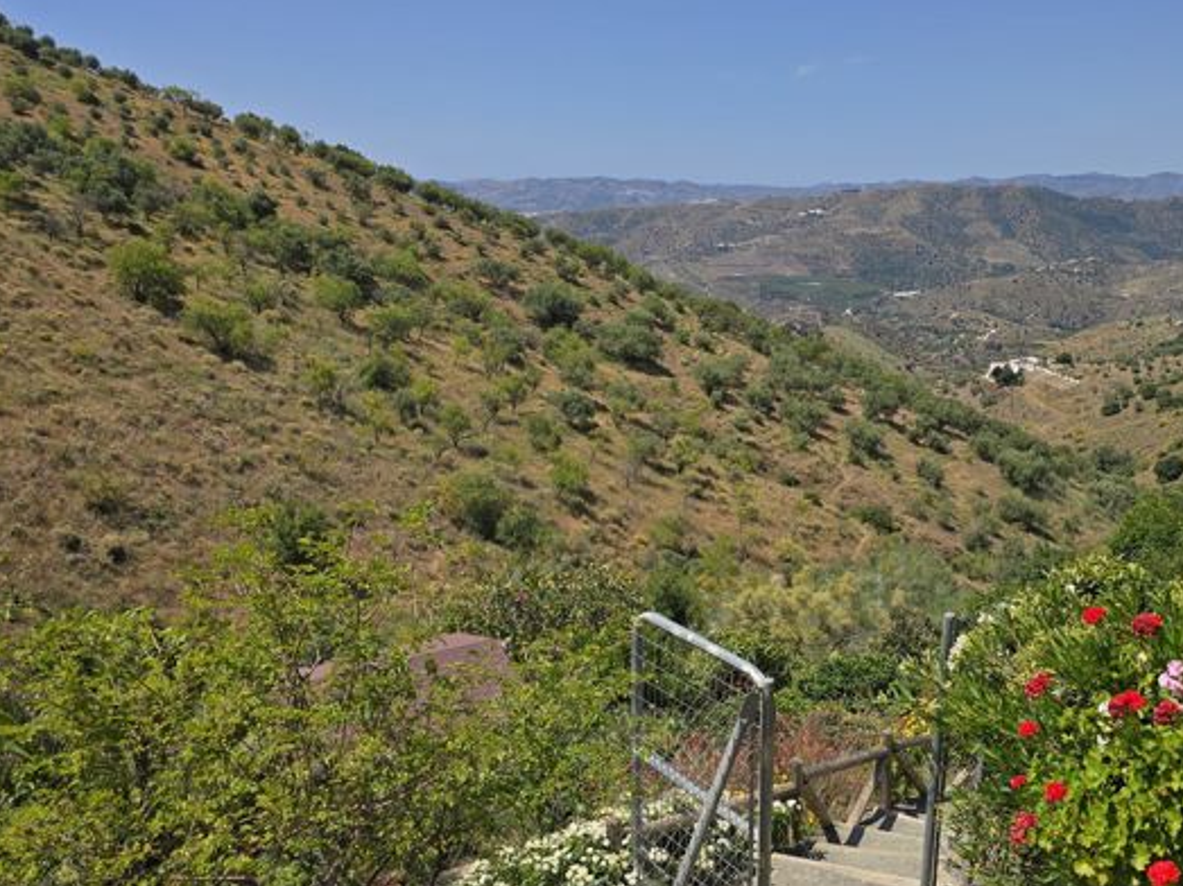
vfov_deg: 45.3
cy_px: 518
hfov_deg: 57.7
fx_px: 1059
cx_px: 736
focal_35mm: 31
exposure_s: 1/1070
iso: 12
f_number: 1.7
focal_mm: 6.3
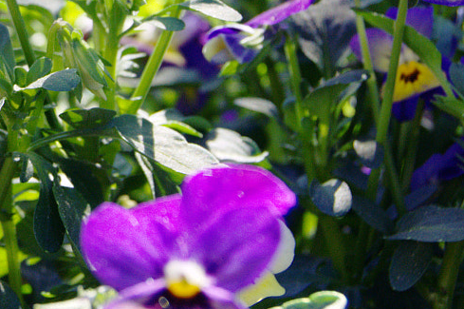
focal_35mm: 157
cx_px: -108
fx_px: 2021
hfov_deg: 12.7
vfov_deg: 8.6
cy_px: -93
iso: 250
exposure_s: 1/125
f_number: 8
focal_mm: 32
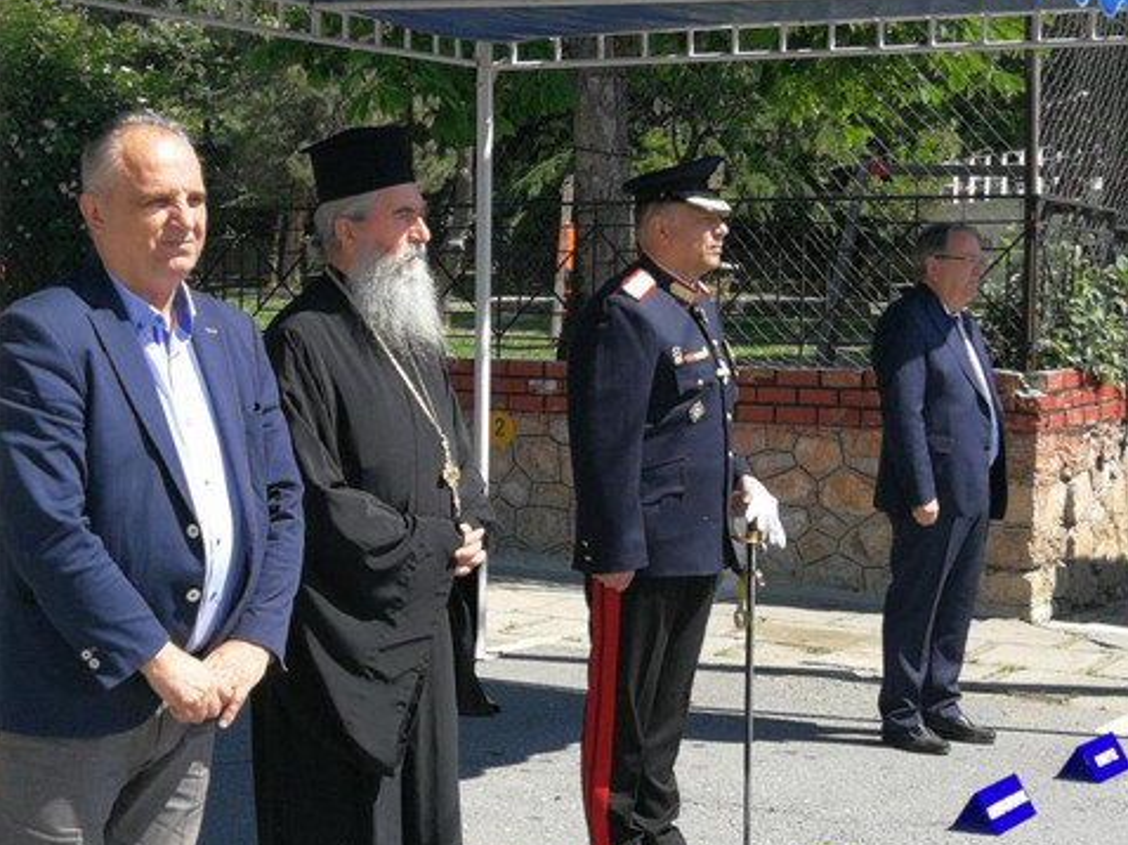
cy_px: 420
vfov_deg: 21.9
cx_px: 564
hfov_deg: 29.0
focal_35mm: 67
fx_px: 2182
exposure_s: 1/765
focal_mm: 3.95
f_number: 2.2
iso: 50
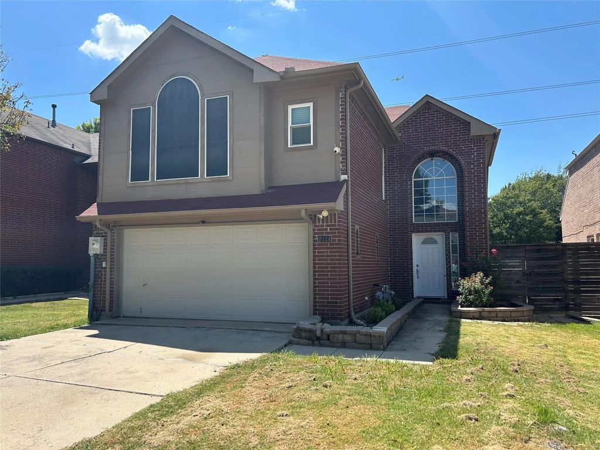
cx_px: 300
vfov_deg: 53.1
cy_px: 225
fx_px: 451
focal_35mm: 26
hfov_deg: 67.3
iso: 50
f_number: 1.5
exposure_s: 1/3257
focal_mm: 5.7
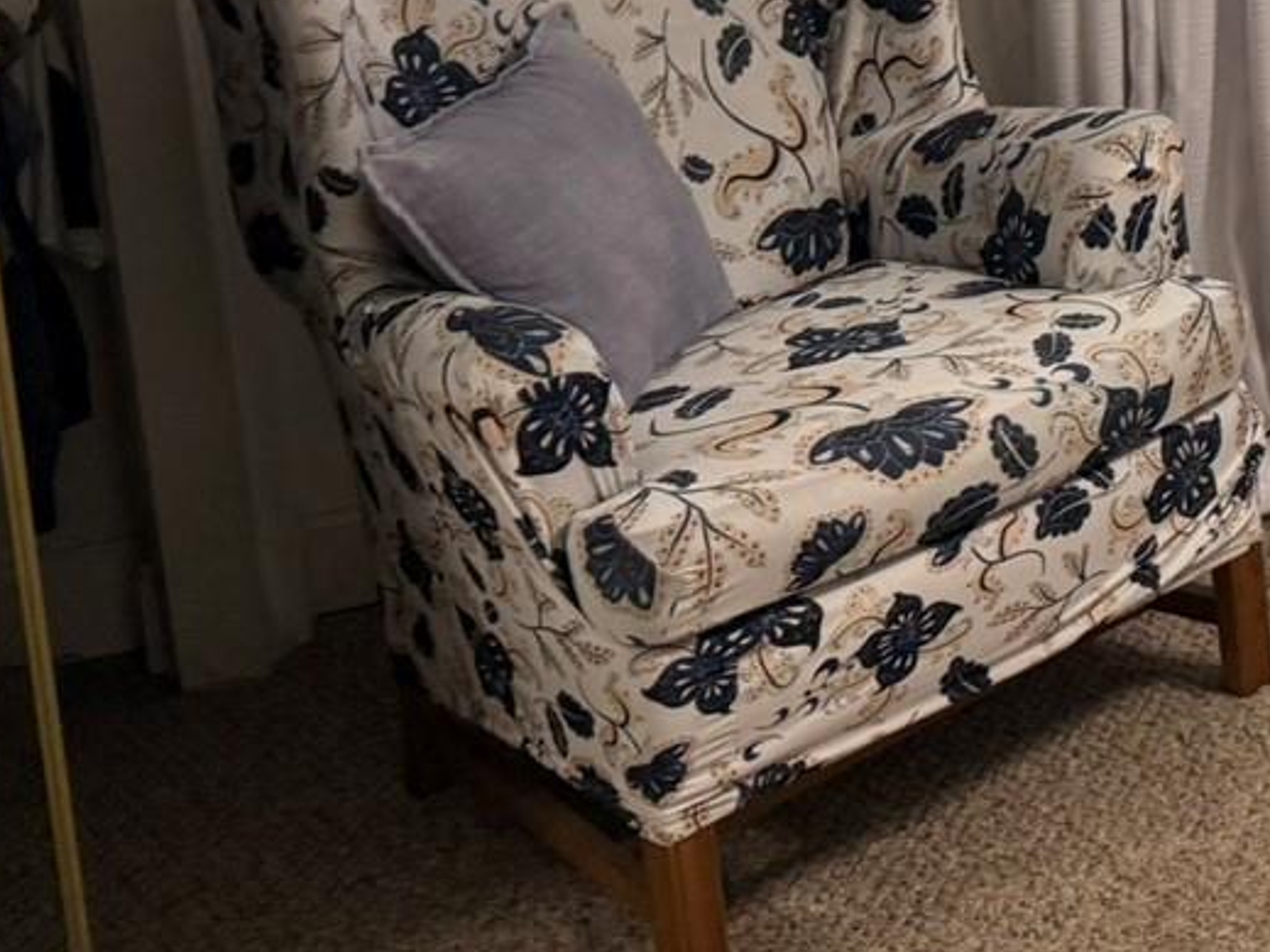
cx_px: 1923
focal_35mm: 74
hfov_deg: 21.8
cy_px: -274
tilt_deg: -8.7
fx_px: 2714
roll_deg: +1.7
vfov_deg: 18.5
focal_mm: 6.76
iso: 160
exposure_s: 1/120
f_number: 1.78
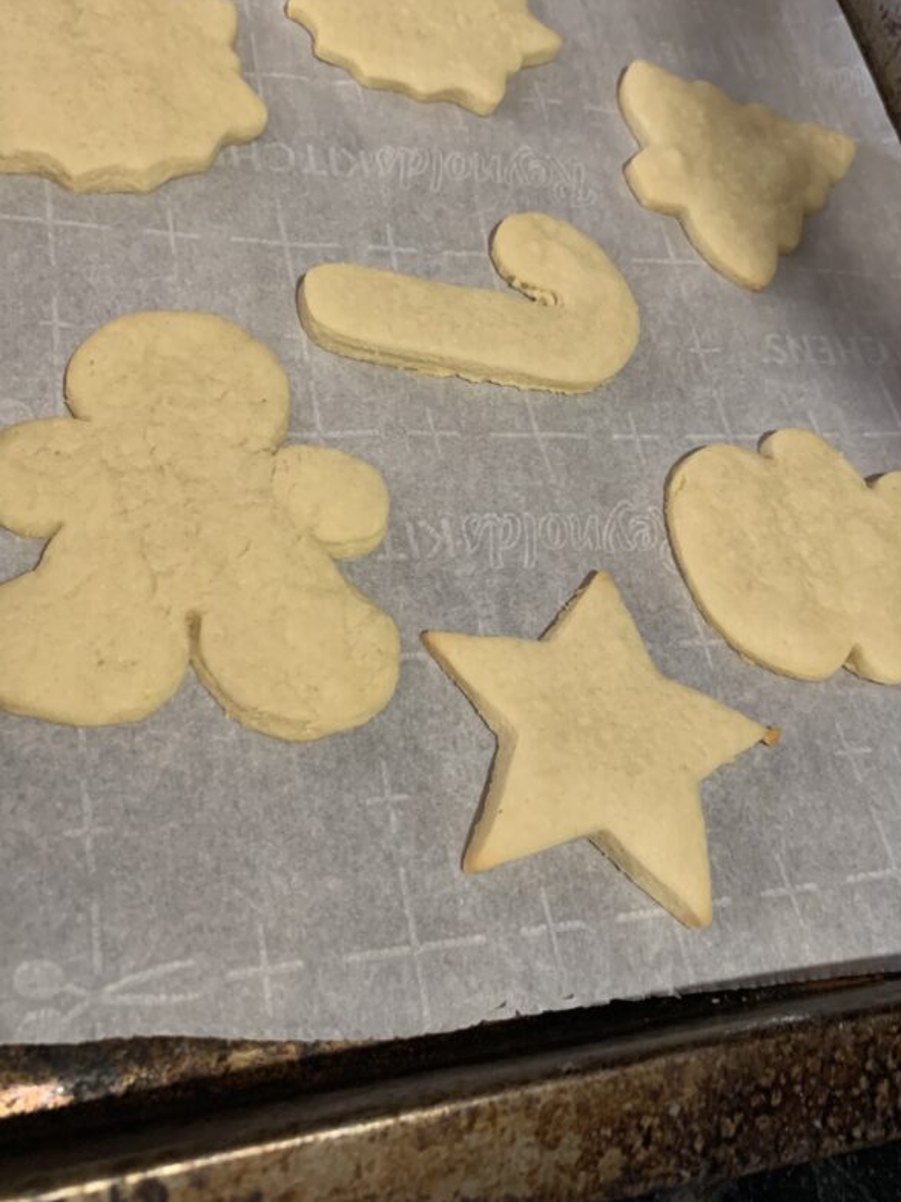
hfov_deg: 41.8
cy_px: 477
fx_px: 1180
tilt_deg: -54.1
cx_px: 442
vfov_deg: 53.6
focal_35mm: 34
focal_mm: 4.25
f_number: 1.8
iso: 320
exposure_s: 1/40
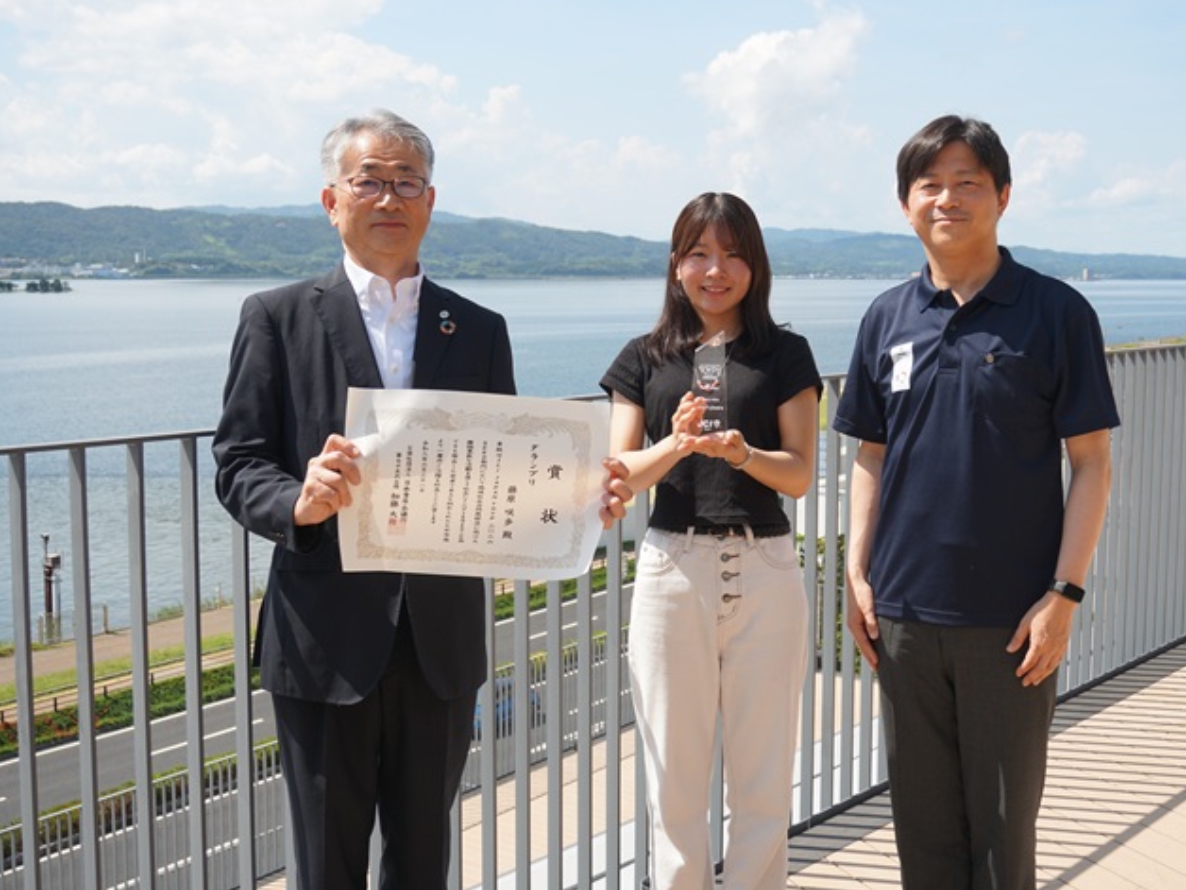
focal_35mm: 43
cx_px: 676
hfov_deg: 43.7
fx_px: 1473
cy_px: 438
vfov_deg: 33.6
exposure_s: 1/400
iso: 100
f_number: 5.6
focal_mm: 26
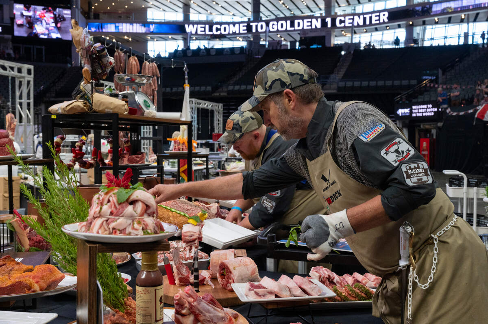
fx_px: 555
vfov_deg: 32.6
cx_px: 244
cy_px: 162
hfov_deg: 47.4
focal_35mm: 41
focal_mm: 41
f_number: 9
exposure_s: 1/125
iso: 3200
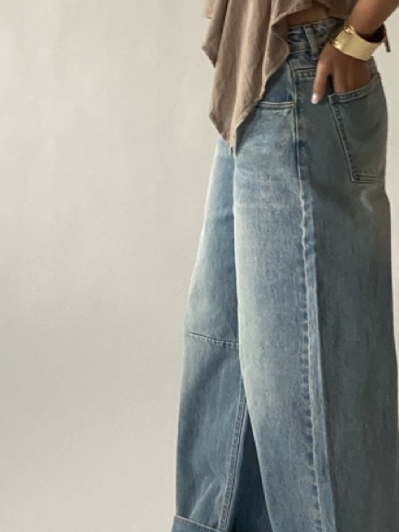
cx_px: 322
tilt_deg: -9.4
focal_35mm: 115
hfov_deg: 12.8
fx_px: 1768
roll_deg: -1.5
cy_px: 90
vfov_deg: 17.0
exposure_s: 1/50
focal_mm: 6
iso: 250
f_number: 2
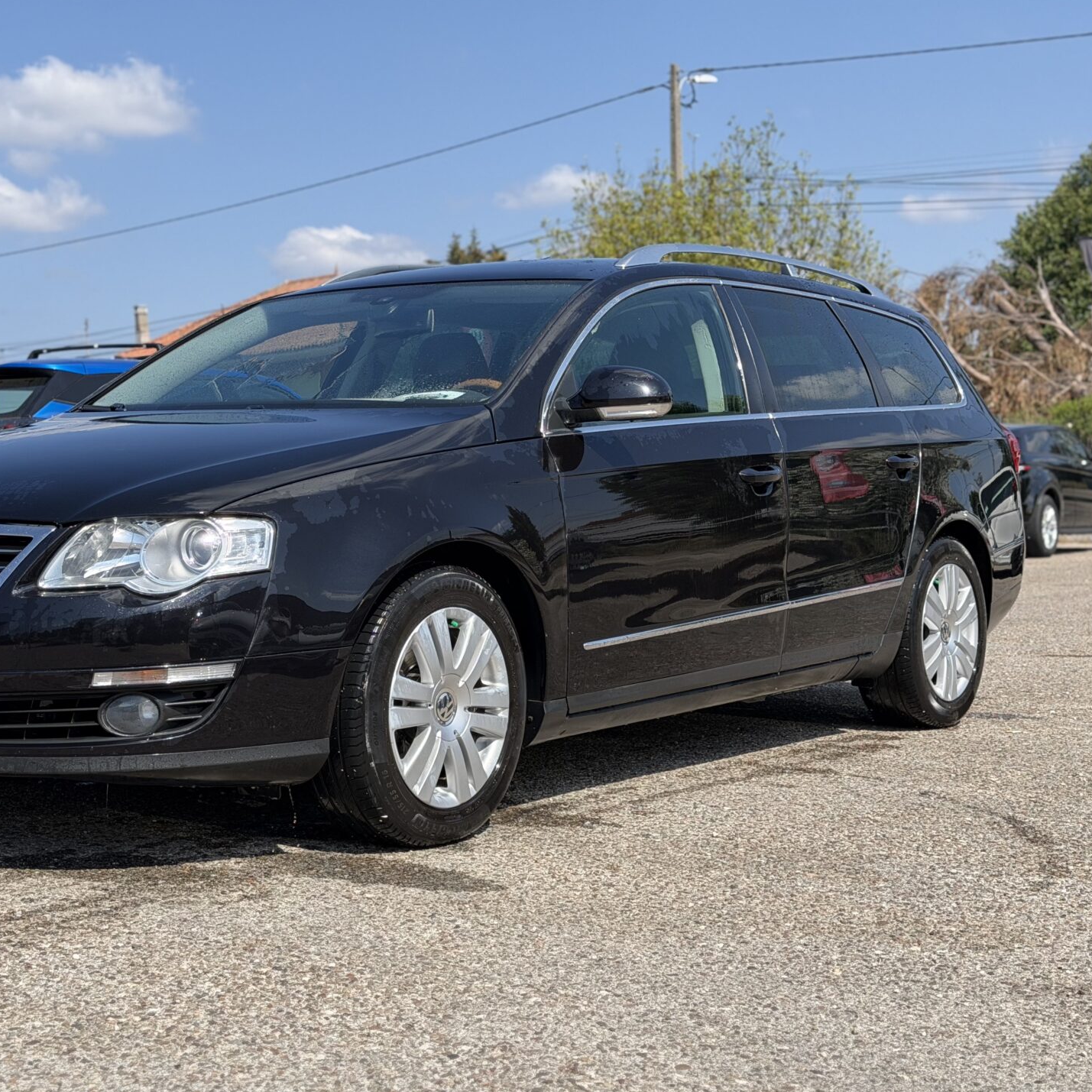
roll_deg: +3.5
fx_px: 2034
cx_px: 387
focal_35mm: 57
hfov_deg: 29.9
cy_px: 545
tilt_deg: +0.0
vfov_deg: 30.0
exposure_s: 1/2577
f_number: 1.78
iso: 100
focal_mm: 6.76
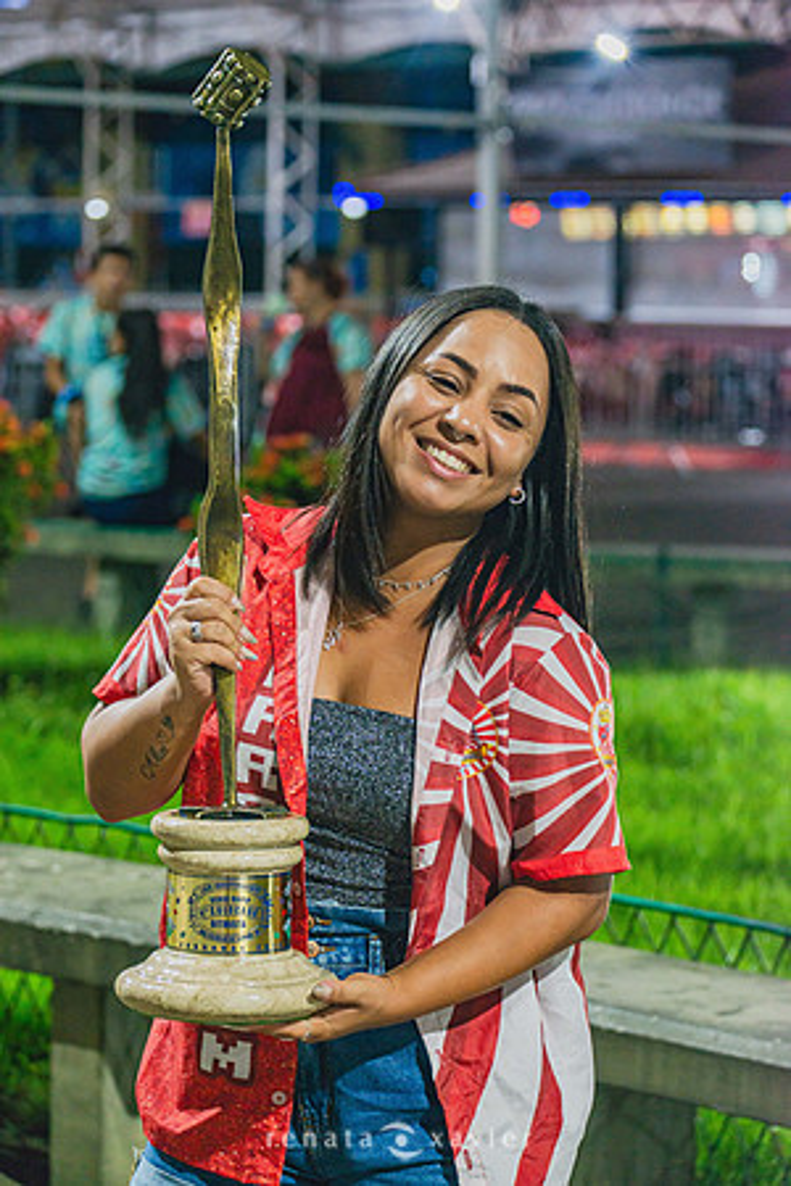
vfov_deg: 20.0
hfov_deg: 13.4
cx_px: 396
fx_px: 3361
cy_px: 593
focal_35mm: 102
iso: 1000
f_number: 5.6
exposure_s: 1/125
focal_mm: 102
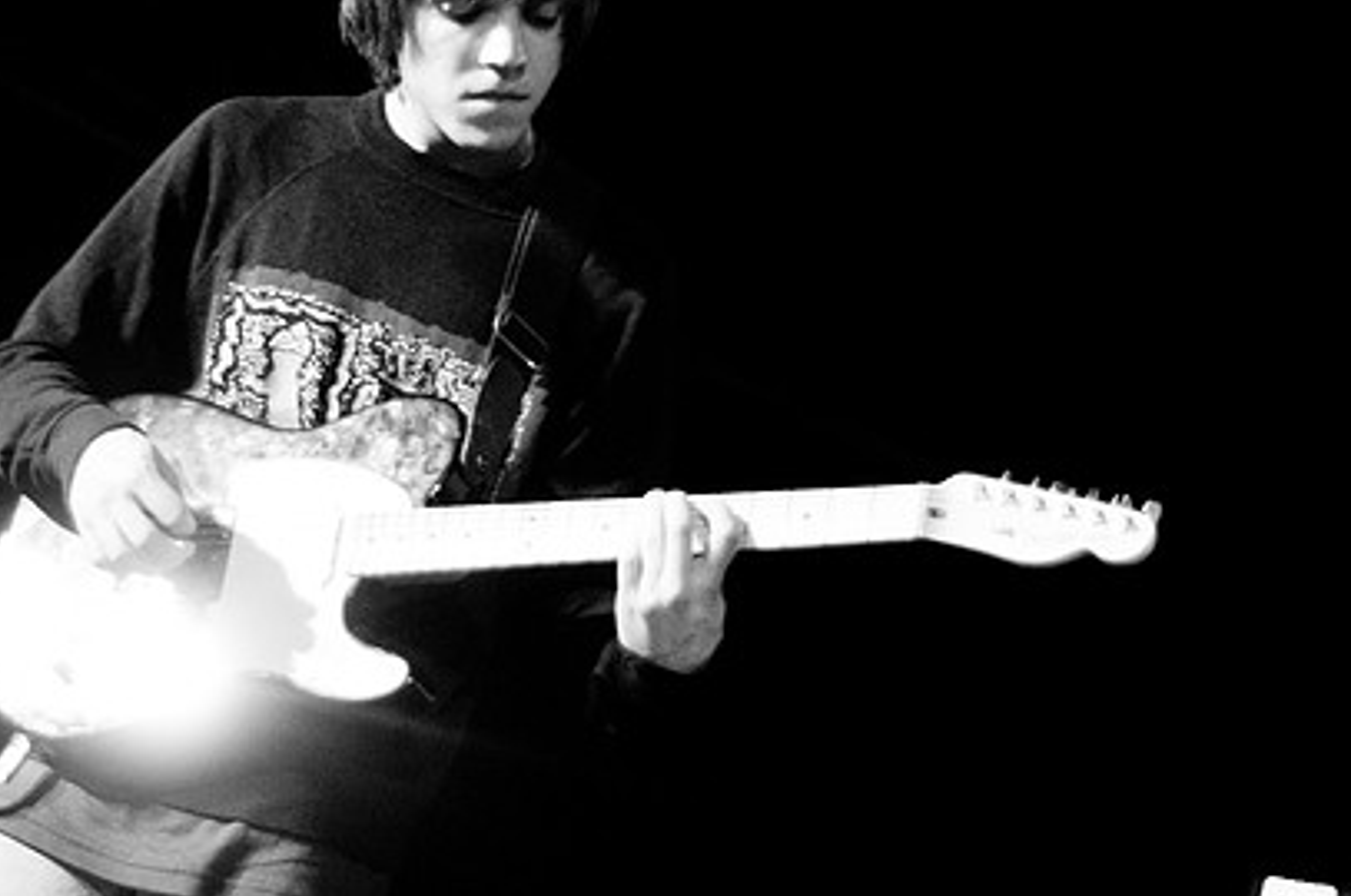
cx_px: 511
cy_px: 353
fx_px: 4009
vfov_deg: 12.7
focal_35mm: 107
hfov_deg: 19.1
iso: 1250
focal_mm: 50
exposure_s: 1/60
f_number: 1.8
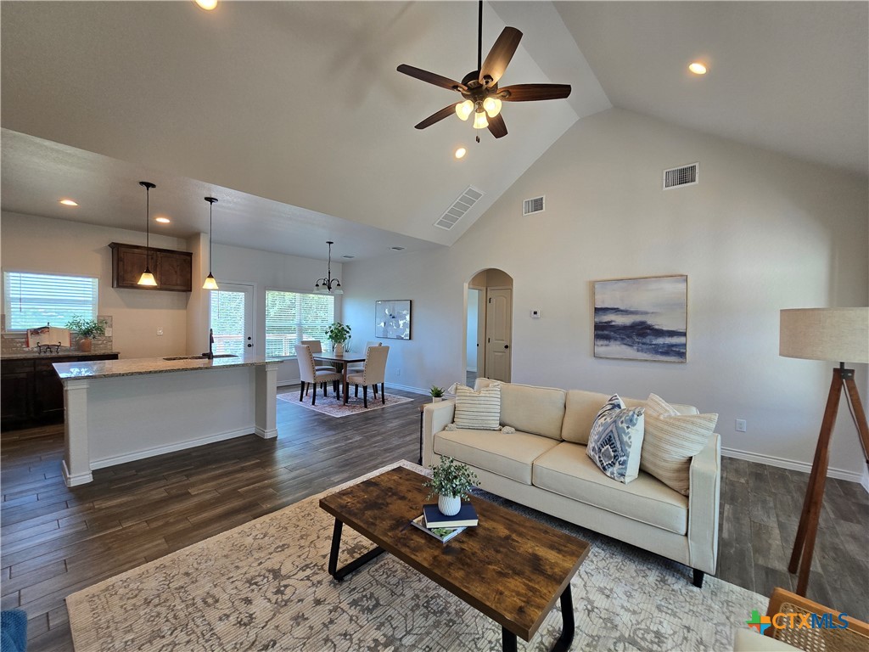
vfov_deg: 89.9
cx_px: 434
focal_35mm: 13
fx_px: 326
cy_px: 326
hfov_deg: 106.2
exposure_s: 1/60
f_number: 2.2
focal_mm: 2.2
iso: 64
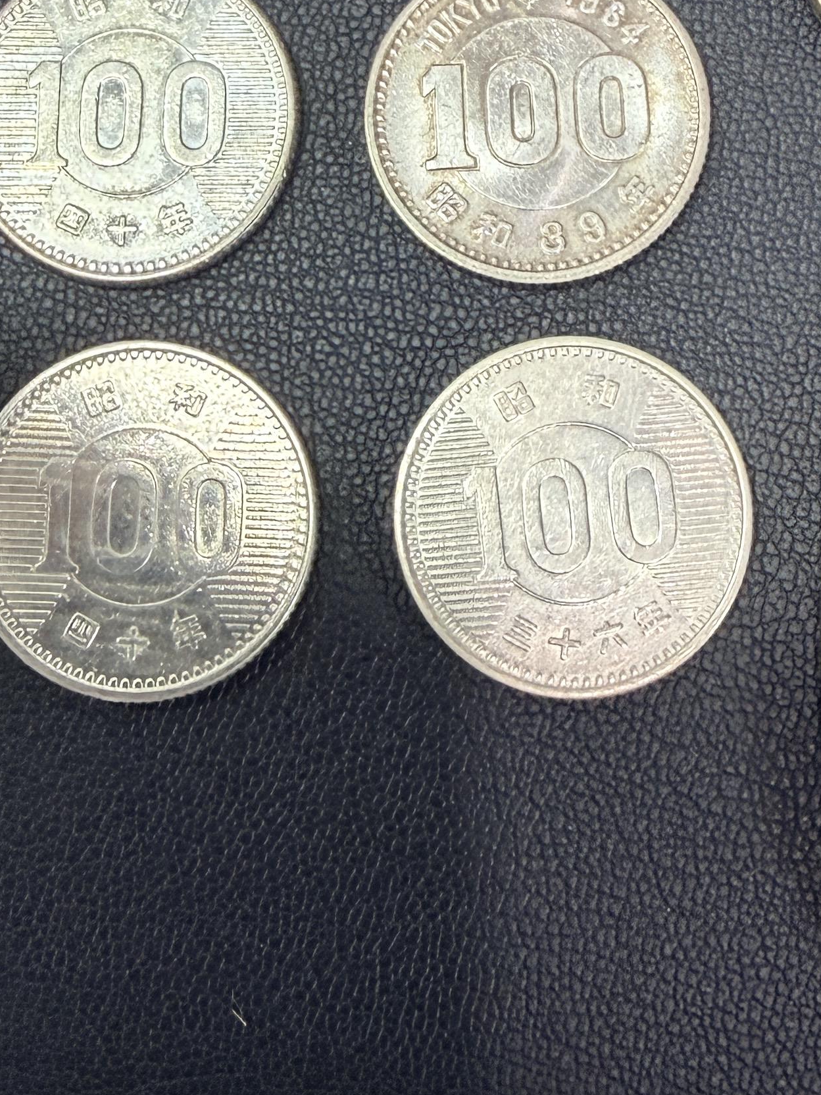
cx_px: 434
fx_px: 1992
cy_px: 352
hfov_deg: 23.3
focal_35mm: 63
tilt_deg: -77.5
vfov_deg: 30.5
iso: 250
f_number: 2.2
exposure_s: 1/121
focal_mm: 2.22
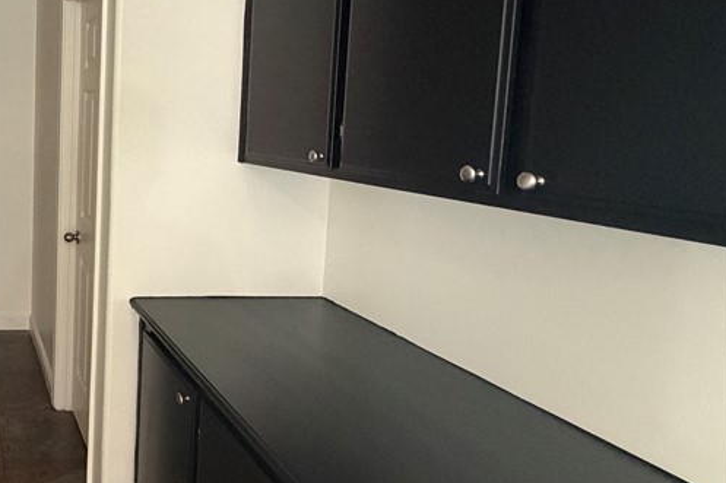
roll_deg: -0.2
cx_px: -15
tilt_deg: -6.2
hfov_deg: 49.4
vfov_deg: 43.1
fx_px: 605
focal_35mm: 30
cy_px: 171
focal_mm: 2.22
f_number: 2.2
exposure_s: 1/60
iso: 500
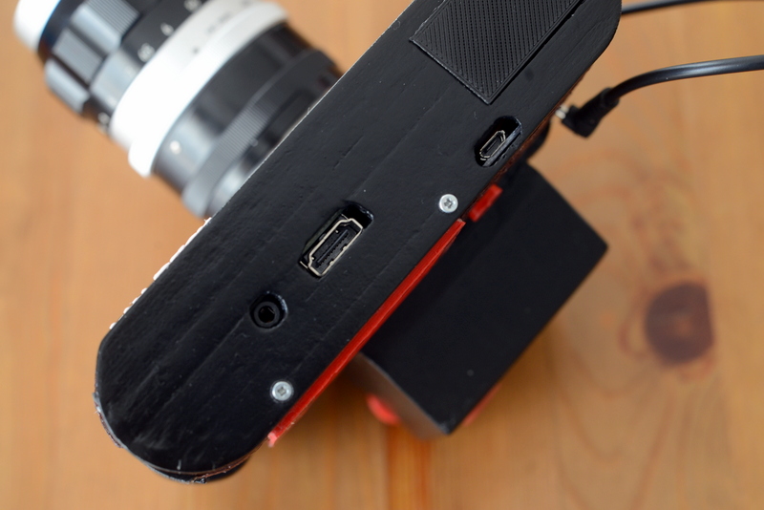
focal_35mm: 55
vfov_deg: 24.6
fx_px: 1168
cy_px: 255
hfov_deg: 36.2
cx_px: 382
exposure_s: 1/30
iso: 800
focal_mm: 55
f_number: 11
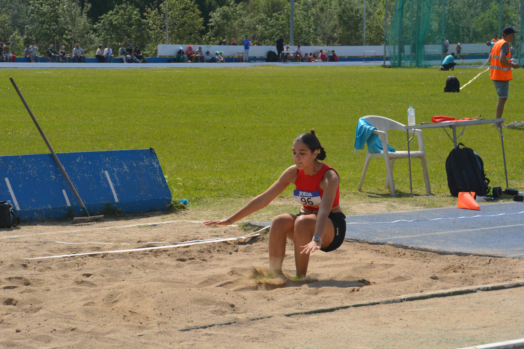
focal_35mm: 123
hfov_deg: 16.7
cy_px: 169
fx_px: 1790
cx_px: 256
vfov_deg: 11.1
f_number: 7.1
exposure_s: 1/1600
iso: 400
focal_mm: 70
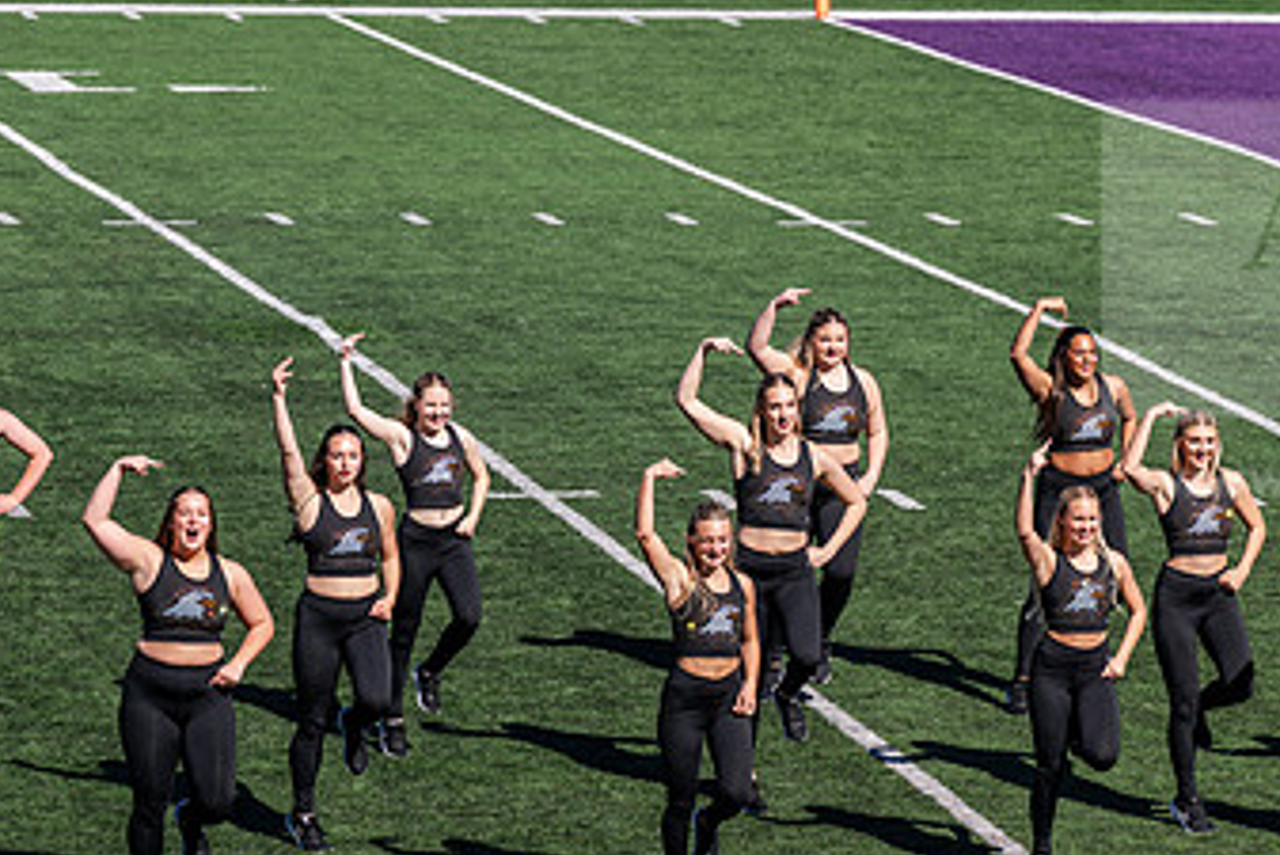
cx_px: 988
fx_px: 7647
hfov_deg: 9.5
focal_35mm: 215
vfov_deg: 6.4
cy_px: 560
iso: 160
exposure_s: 1/1000
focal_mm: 125
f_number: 5
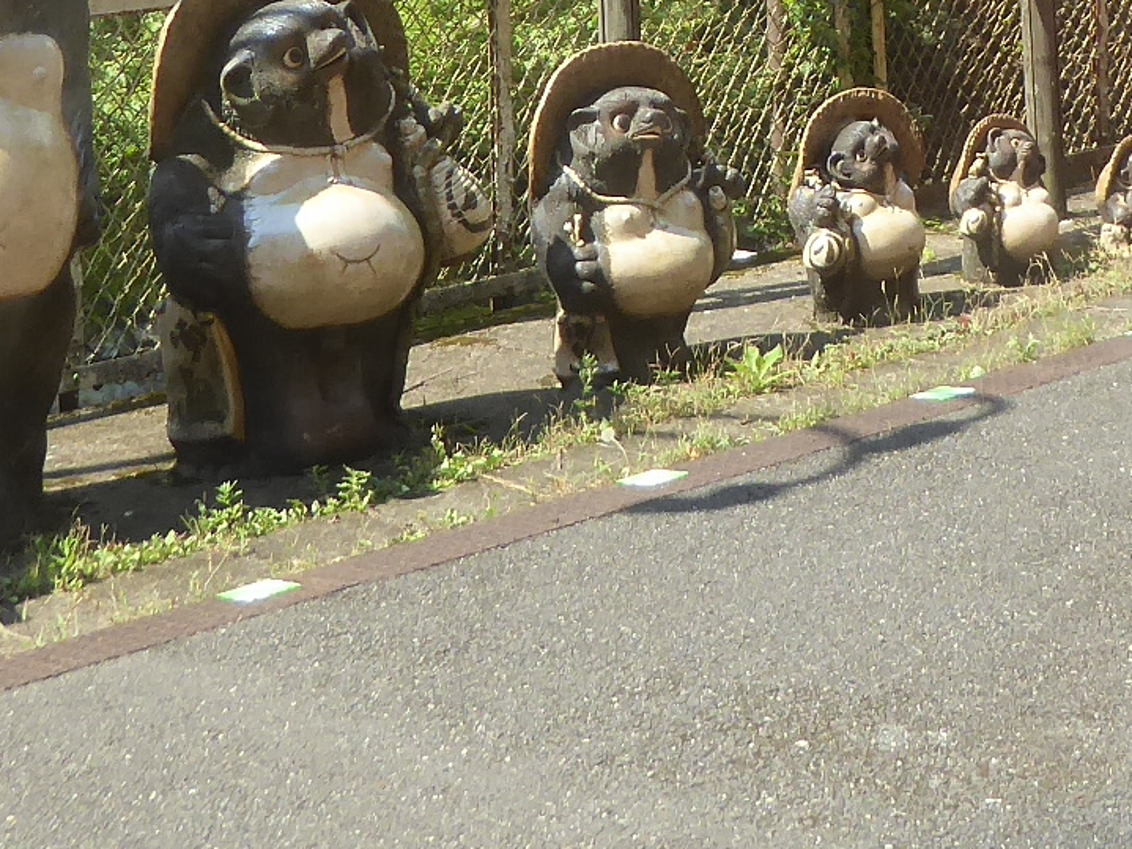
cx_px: 938
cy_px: -376
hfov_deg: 21.7
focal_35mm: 89
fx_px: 2910
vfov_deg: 15.5
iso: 160
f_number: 3.3
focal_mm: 4.3
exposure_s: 1/320
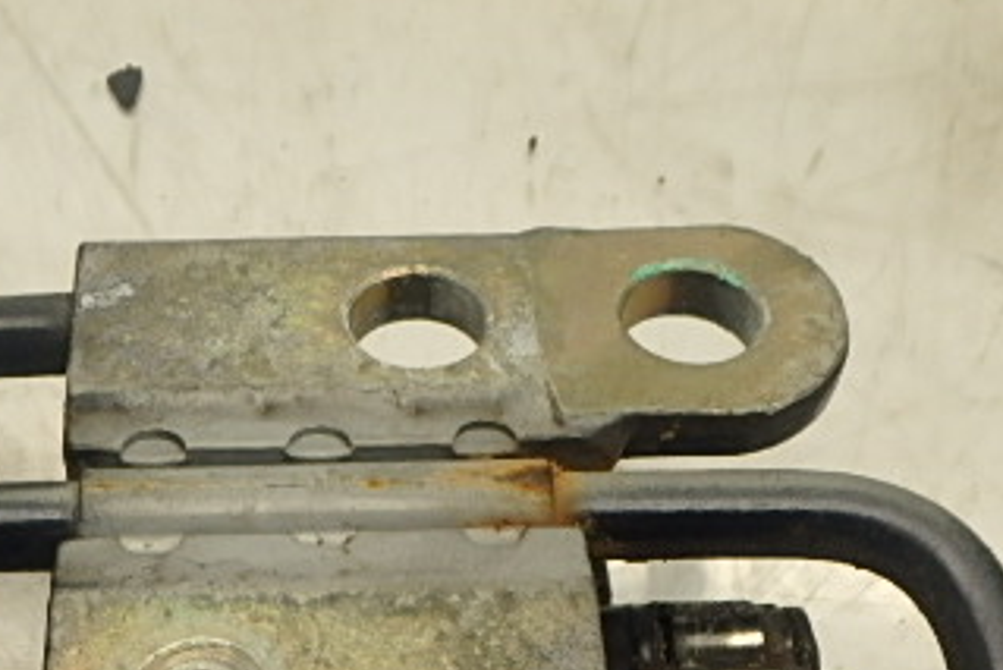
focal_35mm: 71
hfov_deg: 28.4
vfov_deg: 18.5
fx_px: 1979
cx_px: 406
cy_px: 717
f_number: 4.9
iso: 250
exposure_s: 1/40
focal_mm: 6
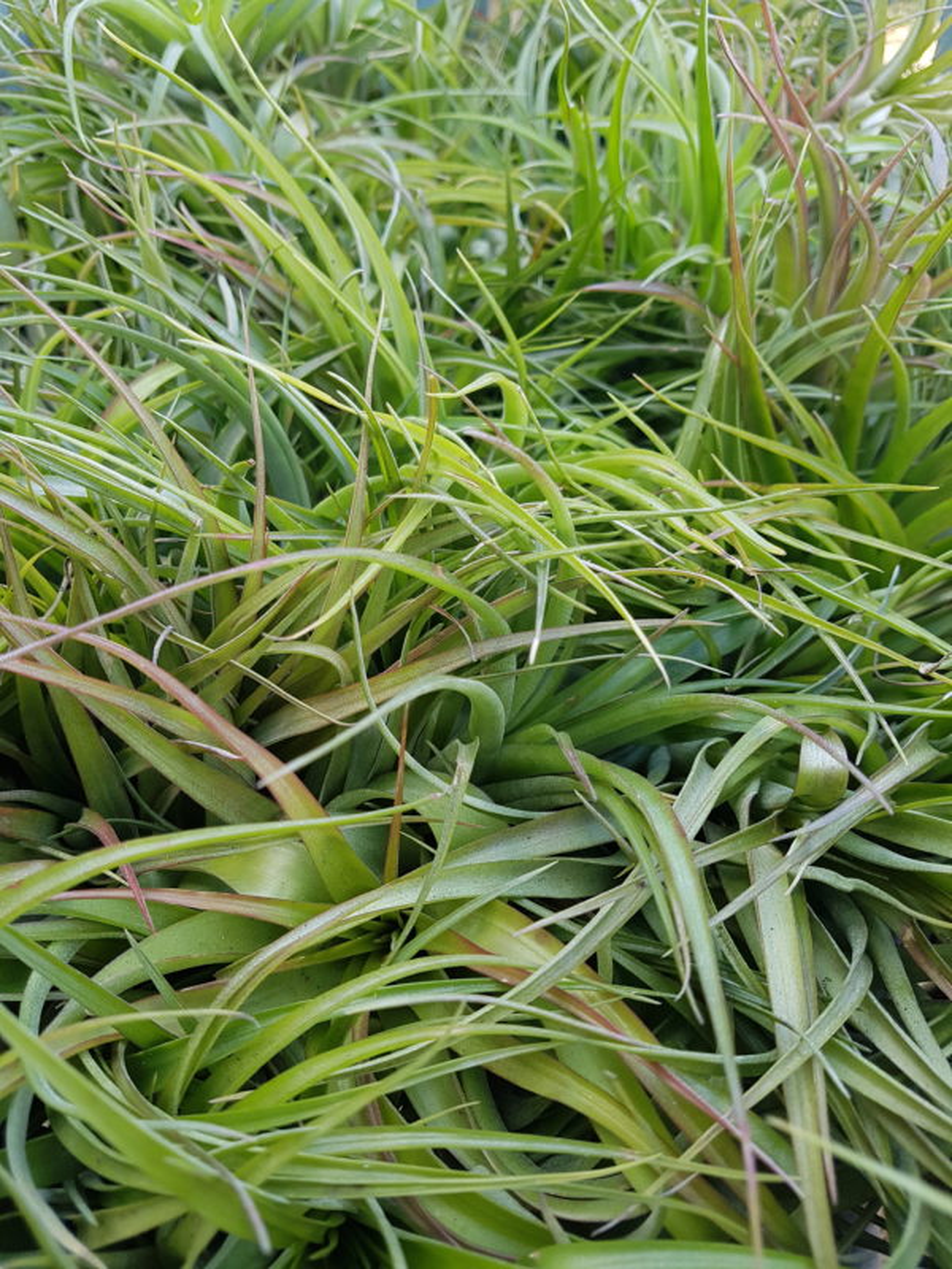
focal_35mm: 26
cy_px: 634
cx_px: 476
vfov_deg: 67.3
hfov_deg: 53.1
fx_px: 953
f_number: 1.7
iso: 50
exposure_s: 1/210
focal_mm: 4.2
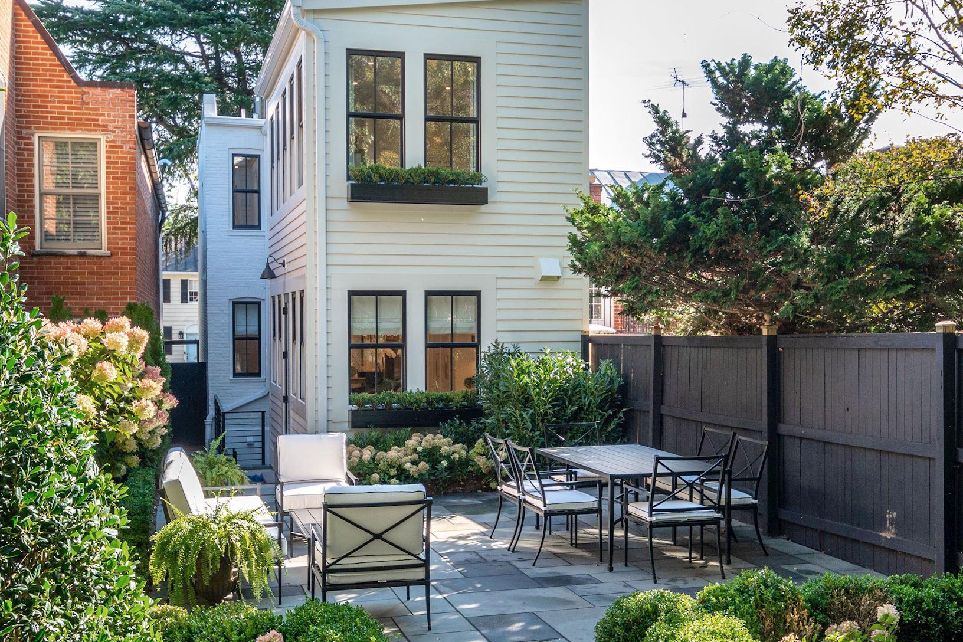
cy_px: 328
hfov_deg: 50.7
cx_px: 463
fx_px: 1016
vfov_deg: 35.1
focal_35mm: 38
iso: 250
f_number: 8
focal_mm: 21
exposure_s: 1/200
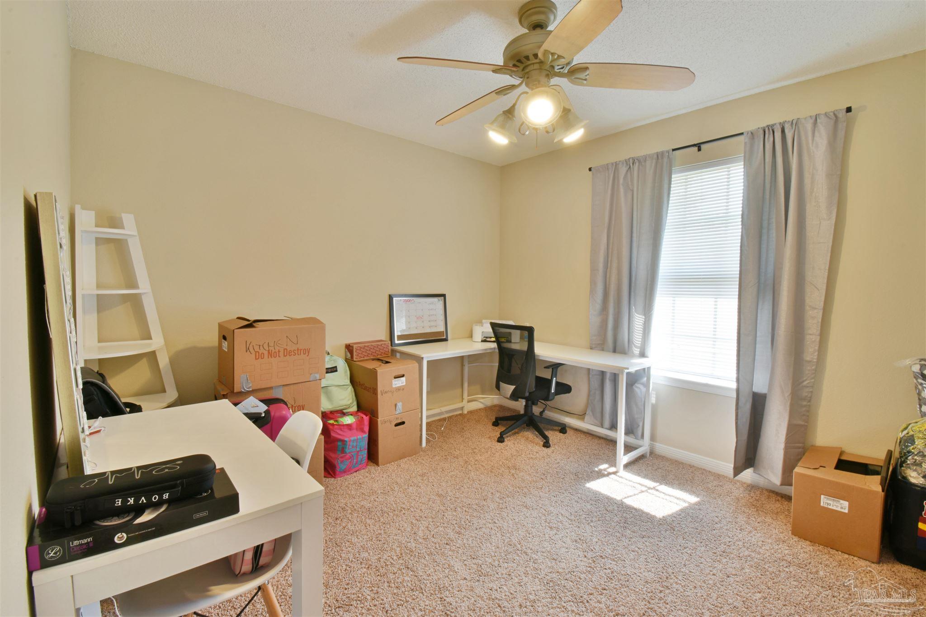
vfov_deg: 77.3
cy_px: 308
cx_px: 463
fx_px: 386
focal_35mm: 15
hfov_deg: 100.4
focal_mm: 10
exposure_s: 1.3
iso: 100
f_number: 22
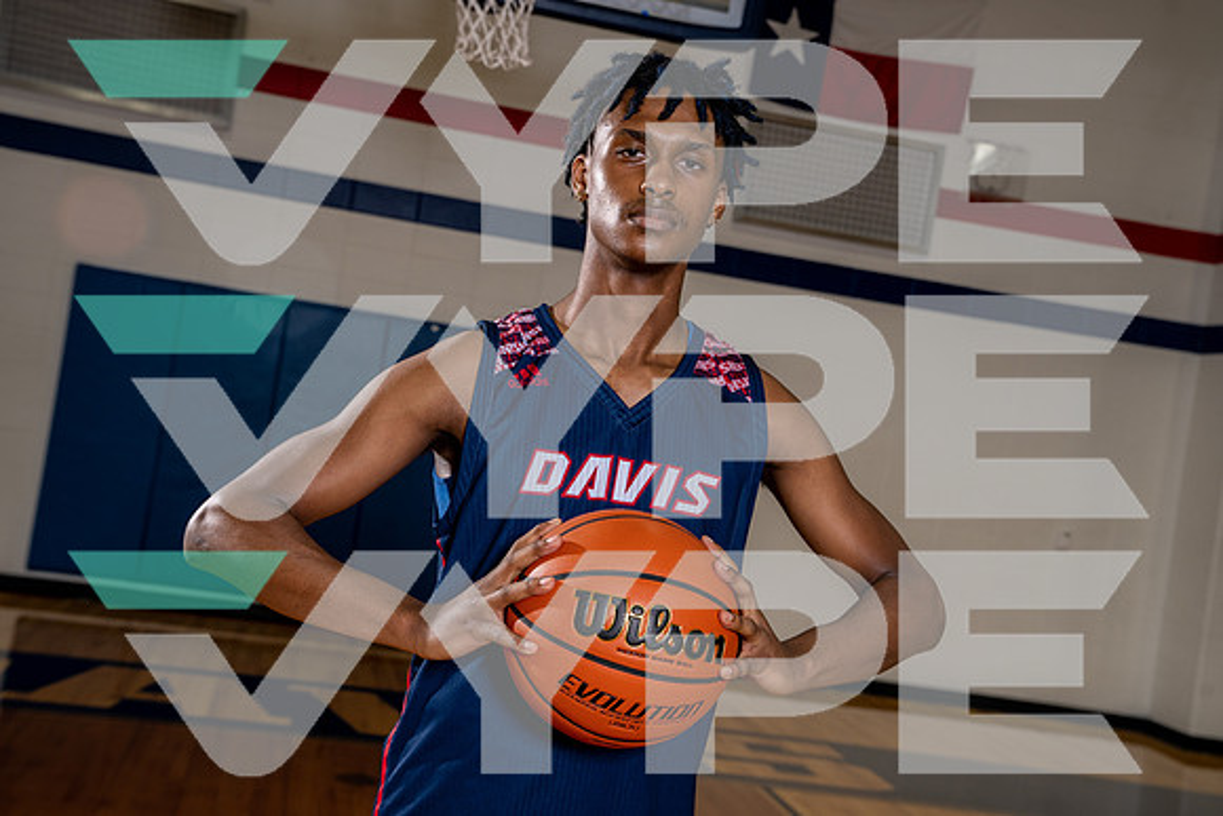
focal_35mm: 46
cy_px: 408
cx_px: 612
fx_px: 1563
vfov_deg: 29.3
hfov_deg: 42.7
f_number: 5.6
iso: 500
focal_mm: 46
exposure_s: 1/250
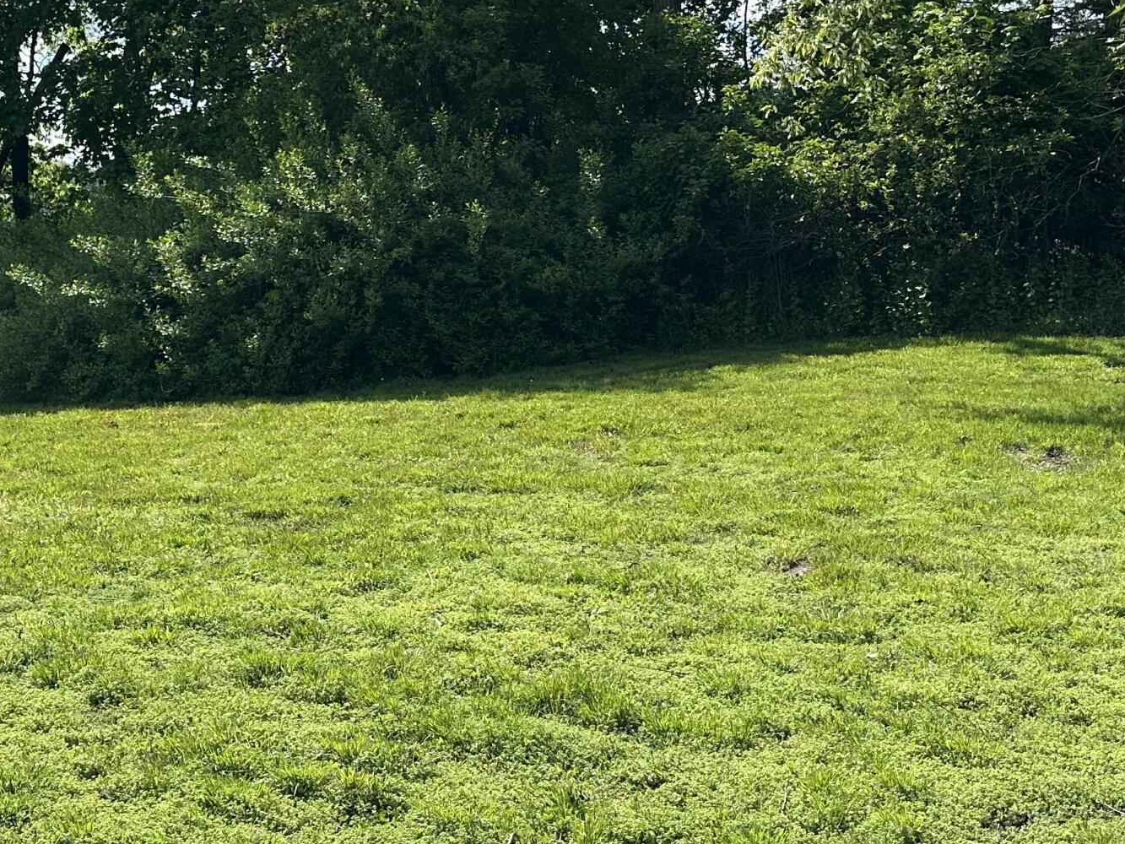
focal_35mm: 54
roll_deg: -0.8
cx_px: 354
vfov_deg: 26.7
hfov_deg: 35.1
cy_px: 203
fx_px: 1755
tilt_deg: +6.4
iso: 80
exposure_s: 1/2809
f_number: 1.78
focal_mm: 6.86
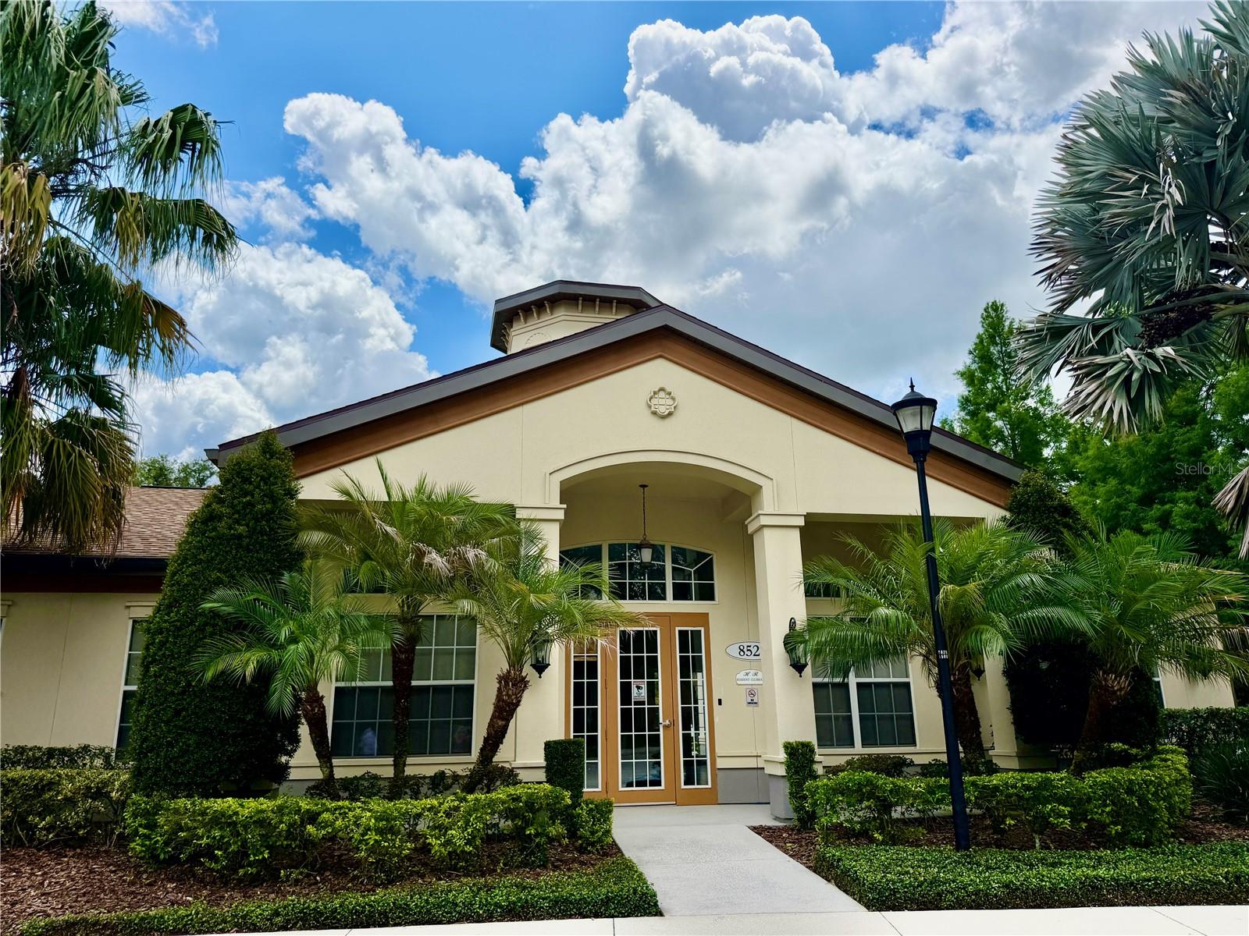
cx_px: 624
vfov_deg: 56.8
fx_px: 866
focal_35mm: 24
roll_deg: +0.8
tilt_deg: +16.1
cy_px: 468
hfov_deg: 71.6
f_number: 1.78
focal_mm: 6.76
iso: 80
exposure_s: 1/8130
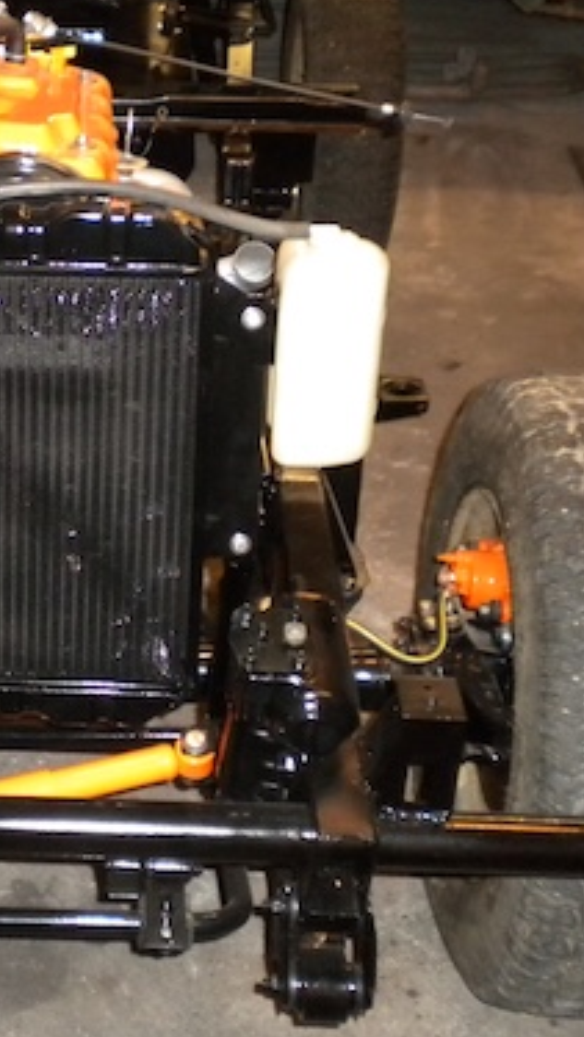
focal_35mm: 61
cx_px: -19
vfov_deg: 34.3
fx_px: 1679
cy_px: 448
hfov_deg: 19.1
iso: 400
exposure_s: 1/30
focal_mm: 6.3
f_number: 3.1
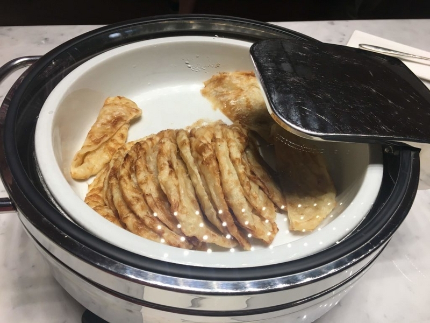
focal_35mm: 29
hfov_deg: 61.7
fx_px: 360
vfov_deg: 48.2
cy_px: 162
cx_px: 215
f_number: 2.2
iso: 25
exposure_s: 1/33
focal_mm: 4.15
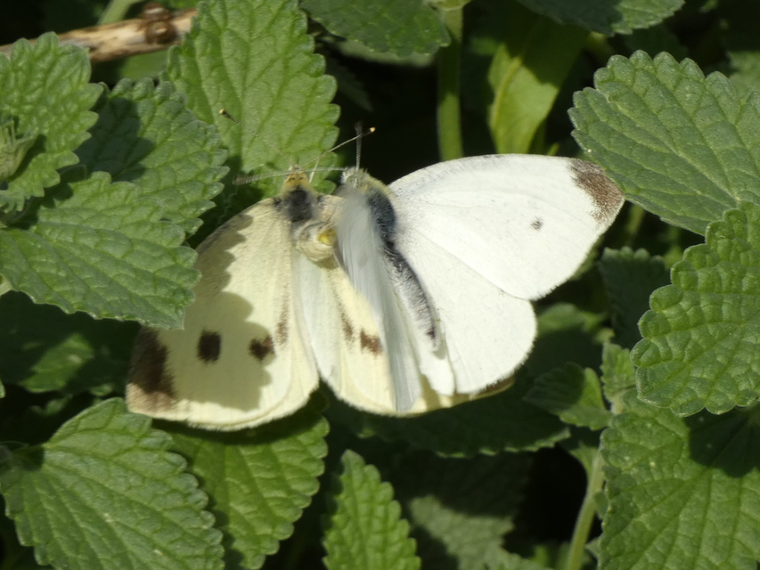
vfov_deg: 2.9
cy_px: 285
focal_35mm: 515
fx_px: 11309
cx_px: 380
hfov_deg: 3.8
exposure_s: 1/200
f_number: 5.6
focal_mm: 92.3
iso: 80
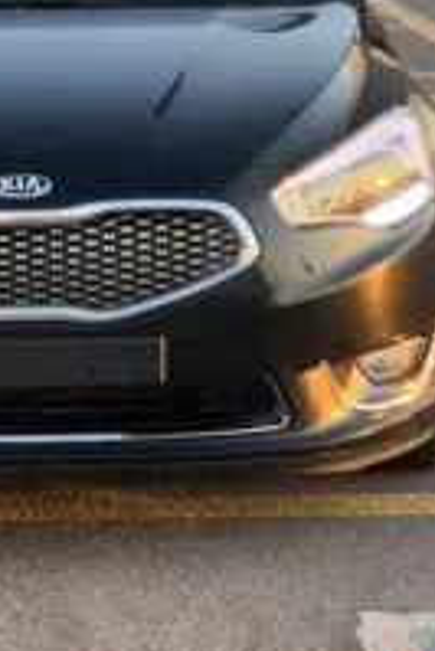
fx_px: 2913
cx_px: 36
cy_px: 46
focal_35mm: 161
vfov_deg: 12.6
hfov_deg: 8.5
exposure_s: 1/99
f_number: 2.8
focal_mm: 9
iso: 50
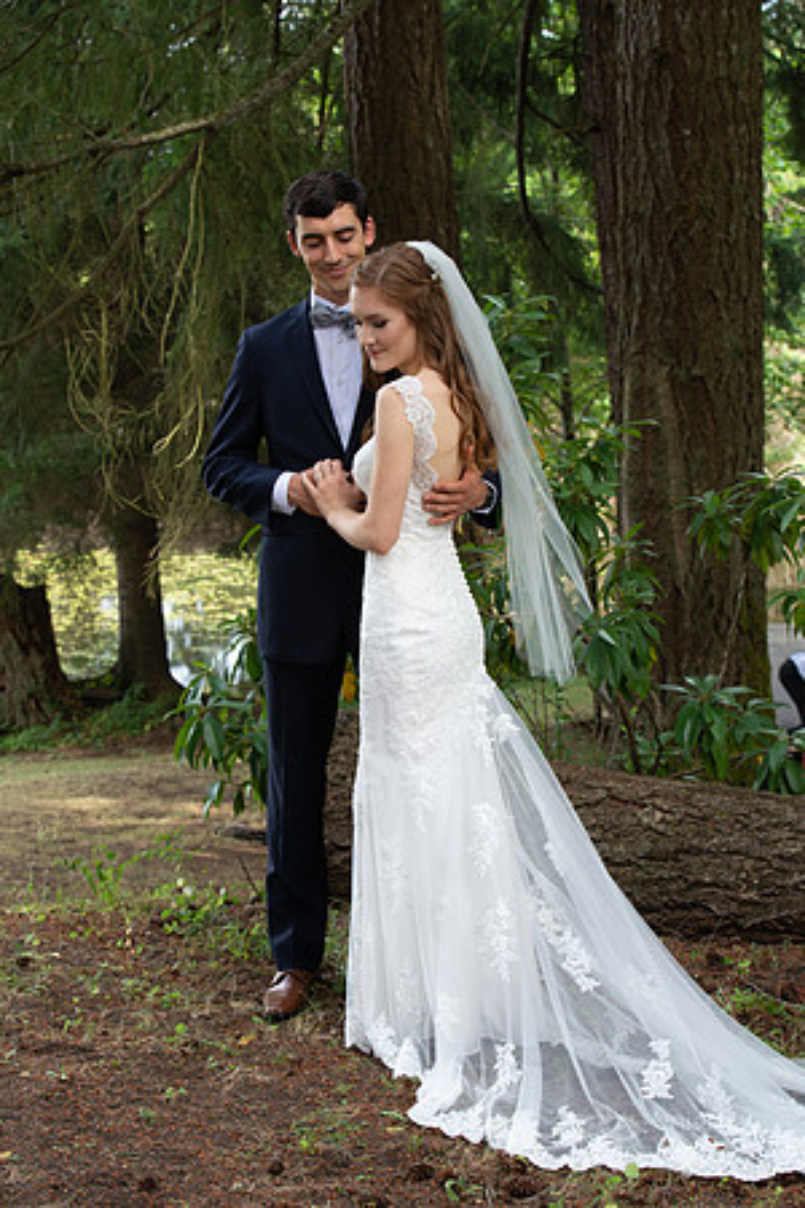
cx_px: 402
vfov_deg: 28.8
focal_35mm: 70
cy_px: 604
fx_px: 2348
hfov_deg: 19.5
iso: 800
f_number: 9
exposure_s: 1/160
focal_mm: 70
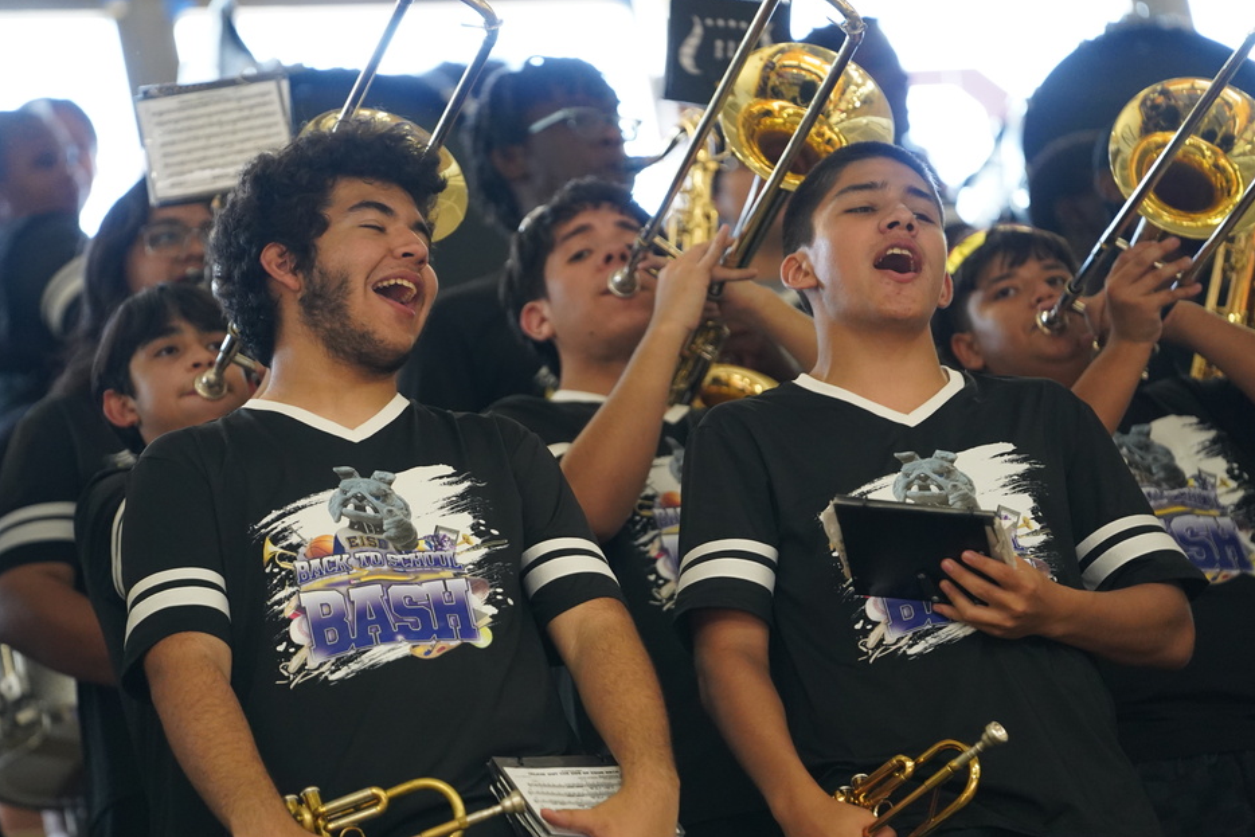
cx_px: 621
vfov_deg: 6.3
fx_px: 7566
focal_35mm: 217
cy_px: 409
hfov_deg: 9.5
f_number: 2.8
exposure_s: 1/200
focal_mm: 198
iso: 4000
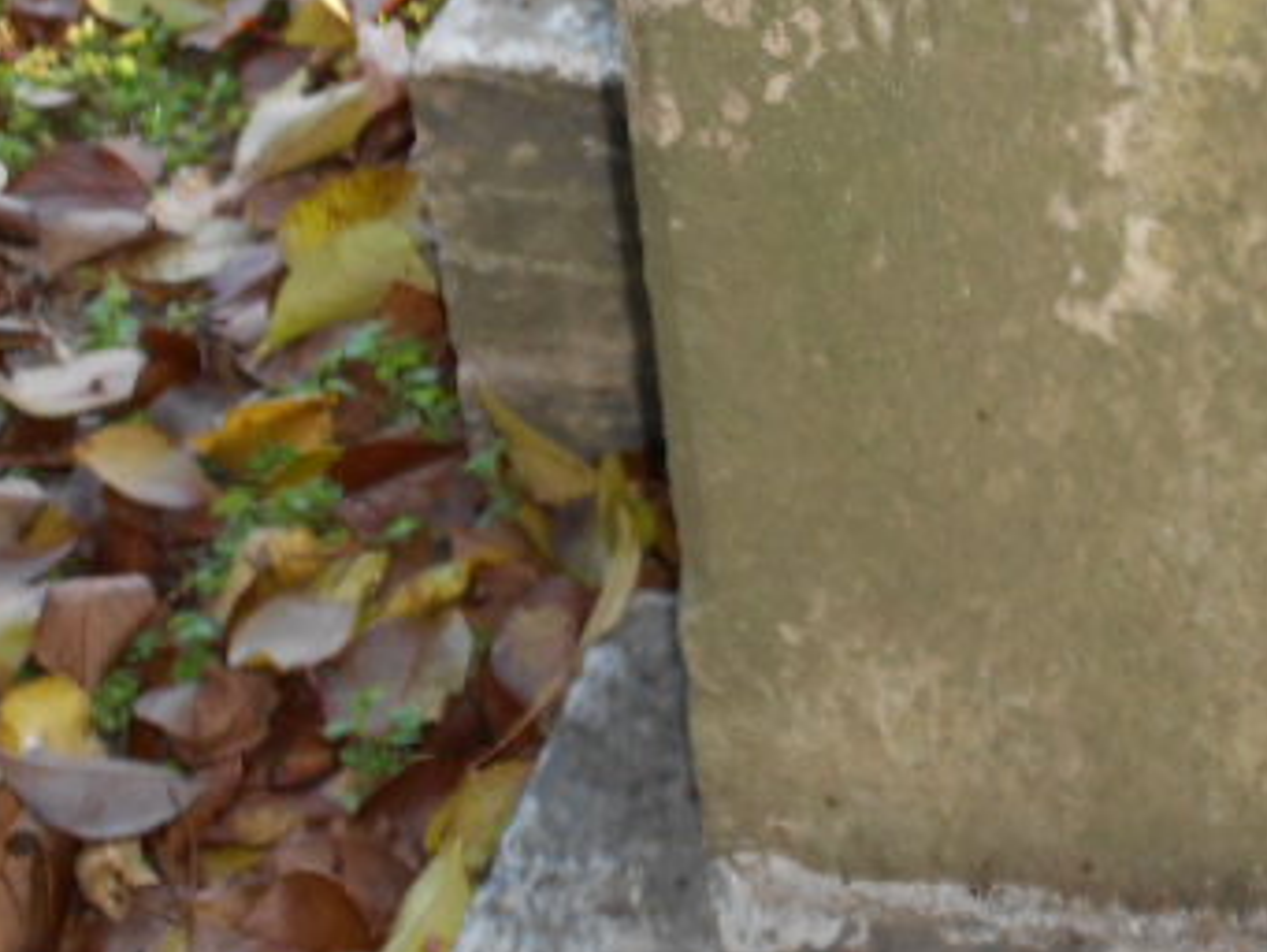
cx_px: 1178
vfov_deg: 14.0
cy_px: 231
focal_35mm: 105
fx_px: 3845
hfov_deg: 18.4
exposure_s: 1/60
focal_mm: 10
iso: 200
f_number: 4.9
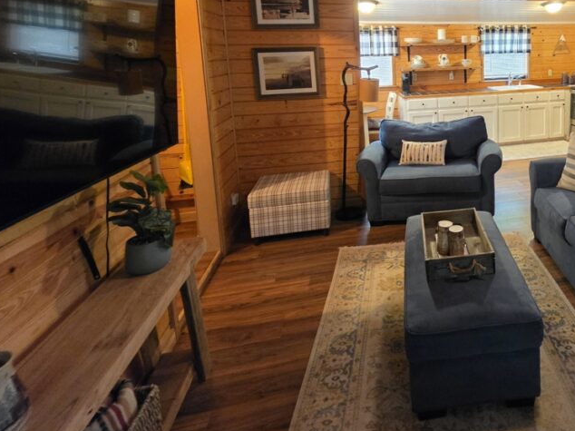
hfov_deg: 71.6
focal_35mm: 21
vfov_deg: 59.5
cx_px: 454
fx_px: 349
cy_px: 100
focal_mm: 2.2
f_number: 1.9
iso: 640
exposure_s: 1/60
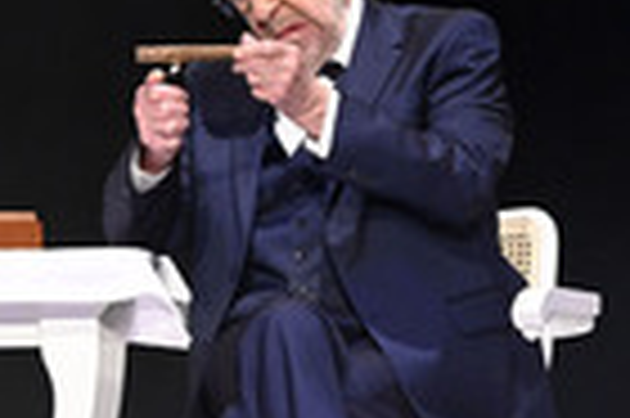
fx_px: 8180
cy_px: 238
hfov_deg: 4.4
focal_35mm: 468
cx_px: 470
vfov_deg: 2.9
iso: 4000
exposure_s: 1/400
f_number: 5
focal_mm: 145
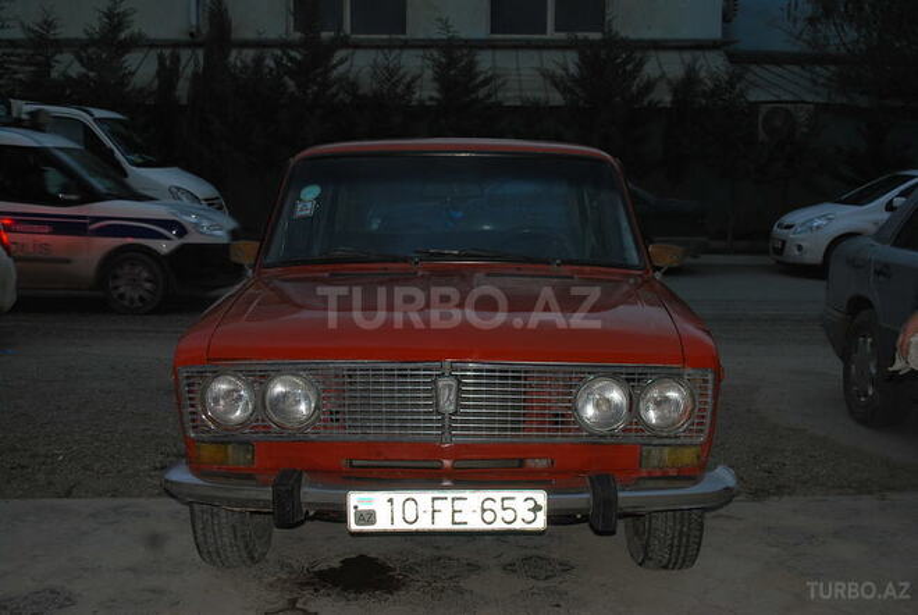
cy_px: 308
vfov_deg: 32.0
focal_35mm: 42
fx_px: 1072
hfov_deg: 46.3
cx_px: 459
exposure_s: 1/60
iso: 200
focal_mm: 28
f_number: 4.5
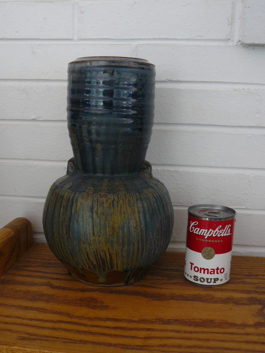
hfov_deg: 36.0
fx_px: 408
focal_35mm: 40
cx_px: 132
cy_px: 176
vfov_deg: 46.8
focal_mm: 6
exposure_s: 1/30
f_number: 2.8
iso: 125
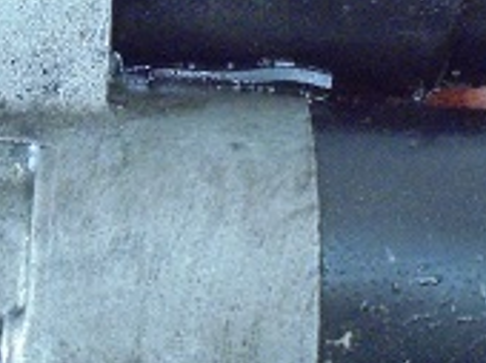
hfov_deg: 24.7
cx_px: 260
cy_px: 213
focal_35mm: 79
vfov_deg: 18.6
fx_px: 1108
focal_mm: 4.6
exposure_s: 1/20
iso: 800
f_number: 3.5
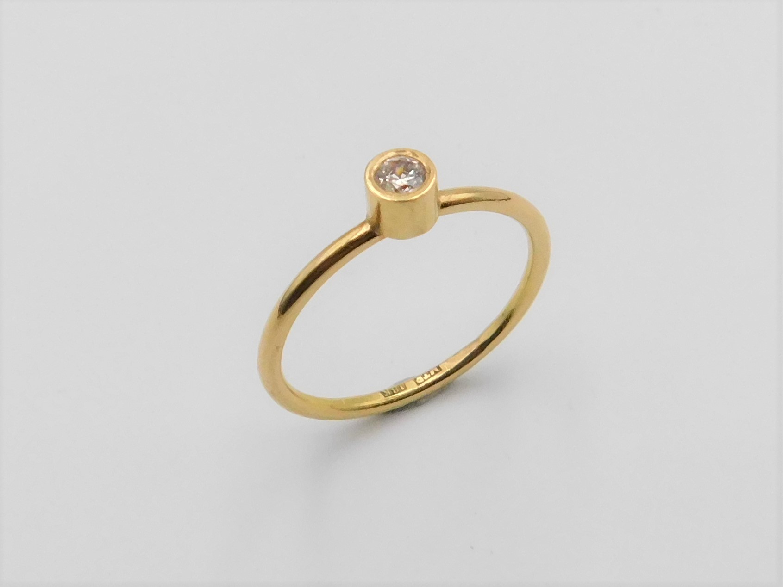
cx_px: 392
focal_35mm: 23
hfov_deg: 73.9
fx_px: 520
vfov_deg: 58.9
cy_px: 294
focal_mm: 4
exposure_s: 1/1500
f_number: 3
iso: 400
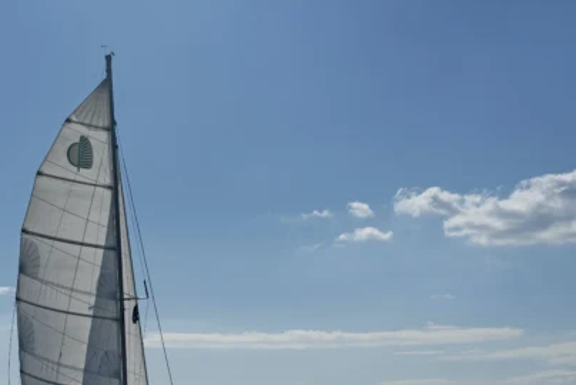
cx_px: 108
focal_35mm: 95
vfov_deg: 14.3
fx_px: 1521
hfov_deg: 21.2
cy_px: 353
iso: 100
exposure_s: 1/2000
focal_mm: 50
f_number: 7.1
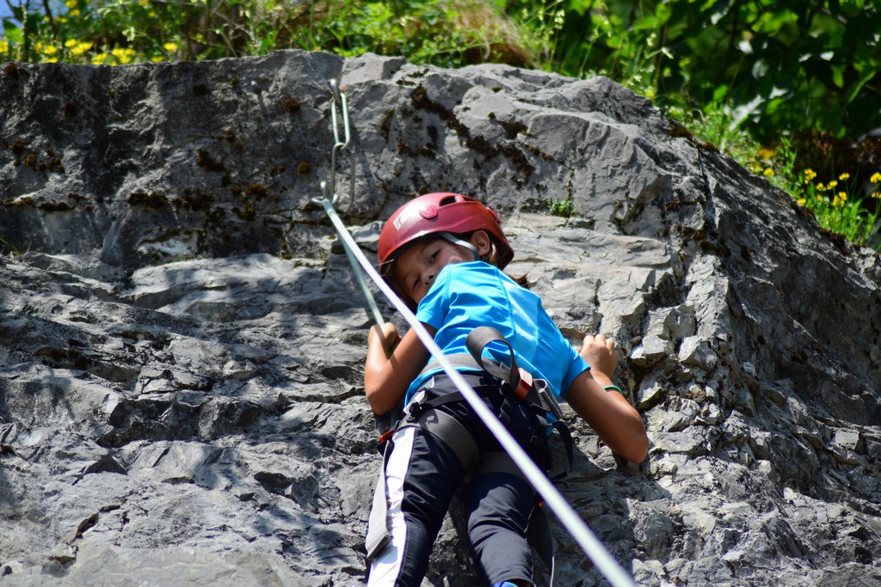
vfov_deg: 5.0
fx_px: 6792
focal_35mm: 278
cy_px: 294
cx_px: 440
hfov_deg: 7.4
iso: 200
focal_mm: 185
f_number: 4.5
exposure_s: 1/1000
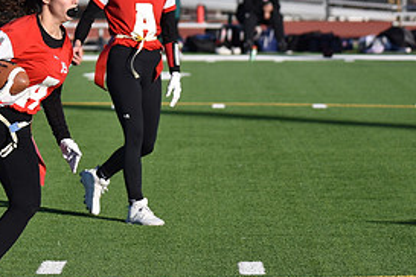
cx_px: 41
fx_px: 3686
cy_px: 57
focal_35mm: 319
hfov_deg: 6.4
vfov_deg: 4.3
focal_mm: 150
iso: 400
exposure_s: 1/4000
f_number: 5
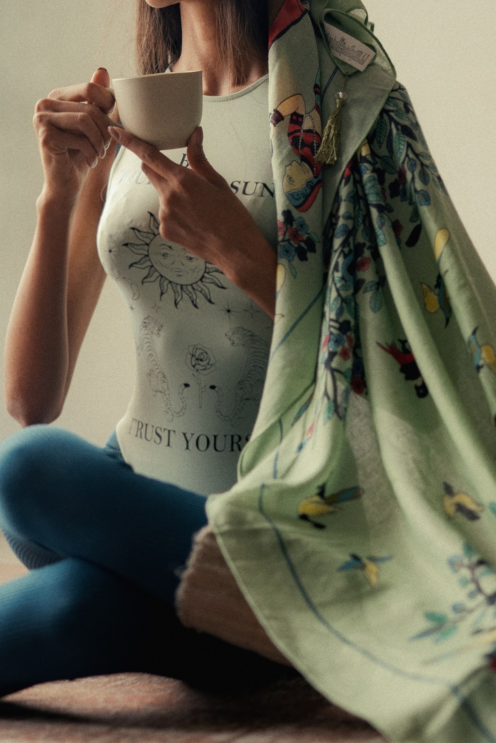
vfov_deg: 22.5
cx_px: 332
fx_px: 1859
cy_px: 238
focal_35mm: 90
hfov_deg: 15.2
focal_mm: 35
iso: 100
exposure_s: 1/500
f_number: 1.4
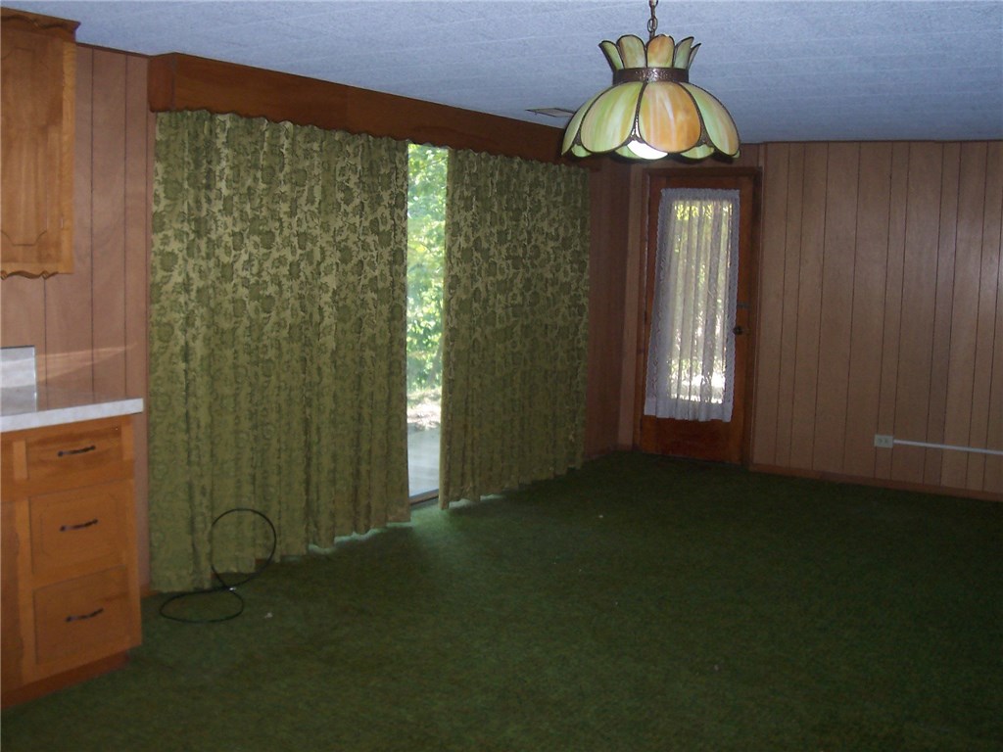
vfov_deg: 38.7
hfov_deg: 50.1
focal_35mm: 37
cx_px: 502
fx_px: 1072
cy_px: 376
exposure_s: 1/60
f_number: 2.8
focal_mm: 5.6
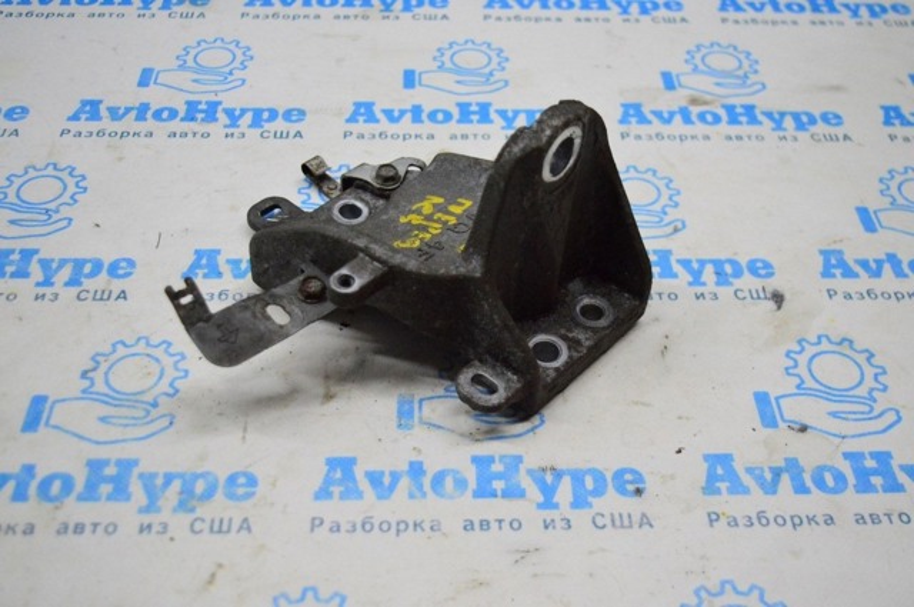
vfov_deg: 30.8
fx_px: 1103
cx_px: 457
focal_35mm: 44
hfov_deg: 45.0
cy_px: 304
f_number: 4.2
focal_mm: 29
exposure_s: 1/1000
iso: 6400
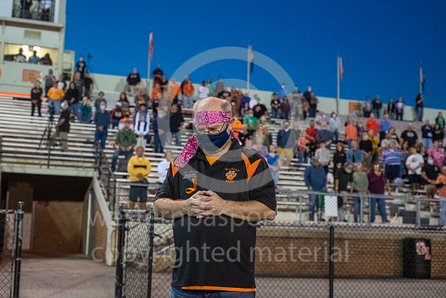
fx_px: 620
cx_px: 223
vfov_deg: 27.0
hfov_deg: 39.6
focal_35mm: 50
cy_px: 149
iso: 6400
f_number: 4.5
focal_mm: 50
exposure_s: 1/500
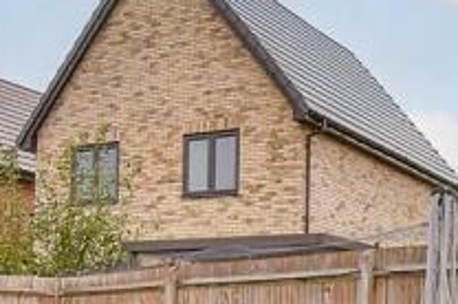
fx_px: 940
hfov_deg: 27.4
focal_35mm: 74
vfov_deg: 17.5
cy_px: 369
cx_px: 231
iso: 800
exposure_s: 1/160
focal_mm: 10
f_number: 6.3
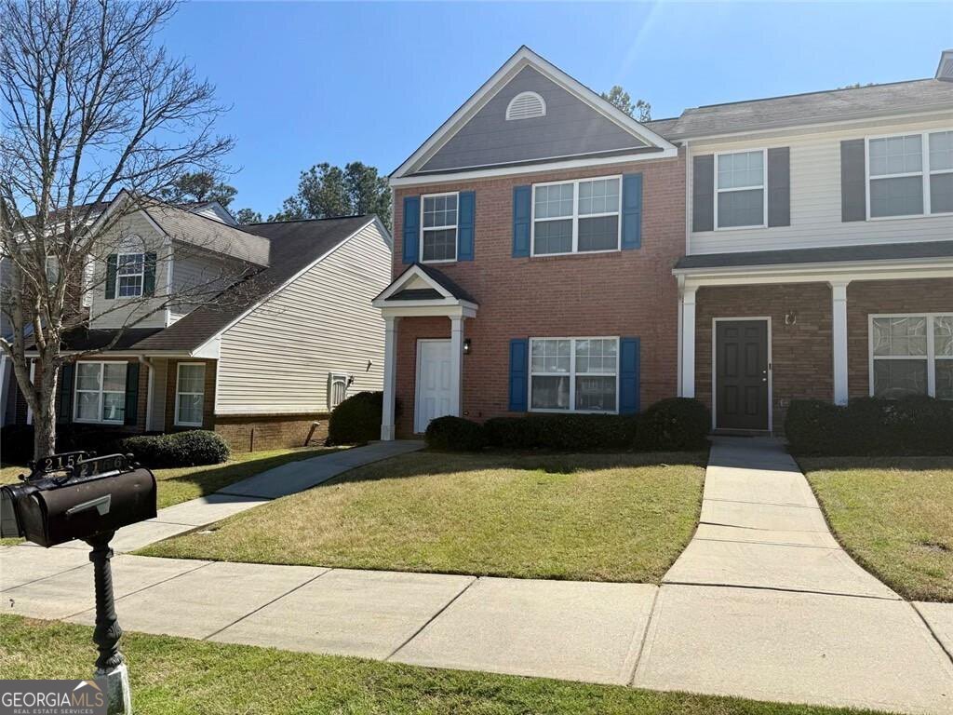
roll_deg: -2.3
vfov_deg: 56.8
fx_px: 661
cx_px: 476
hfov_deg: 71.6
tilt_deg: +4.8
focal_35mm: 24
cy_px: 358
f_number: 1.78
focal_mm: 6.76
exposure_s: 1/4975
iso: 80
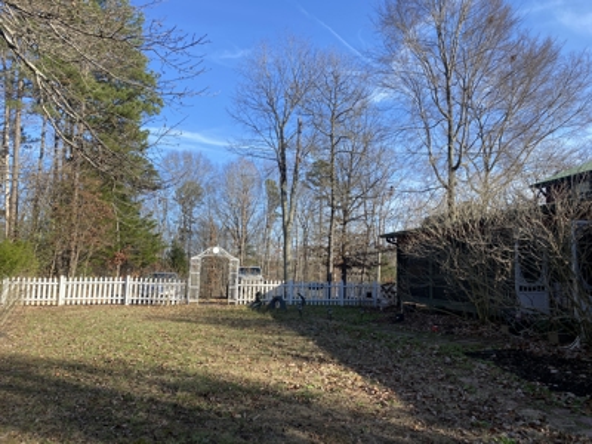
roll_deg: -2.7
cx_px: 296
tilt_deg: +4.3
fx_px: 445
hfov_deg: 67.3
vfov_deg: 53.1
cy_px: 222
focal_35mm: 26
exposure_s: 1/1300
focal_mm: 4.25
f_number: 1.8
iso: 32
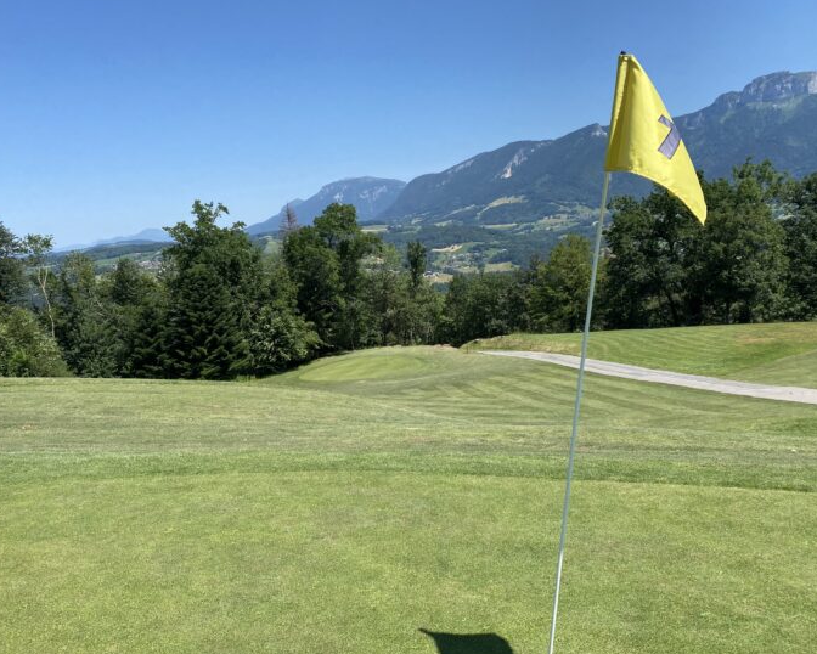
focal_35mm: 29
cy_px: 339
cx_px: 395
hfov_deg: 60.4
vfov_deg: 50.0
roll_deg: +4.5
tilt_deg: -7.9
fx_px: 701
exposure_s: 1/2410
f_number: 1.8
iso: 32
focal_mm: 4.25
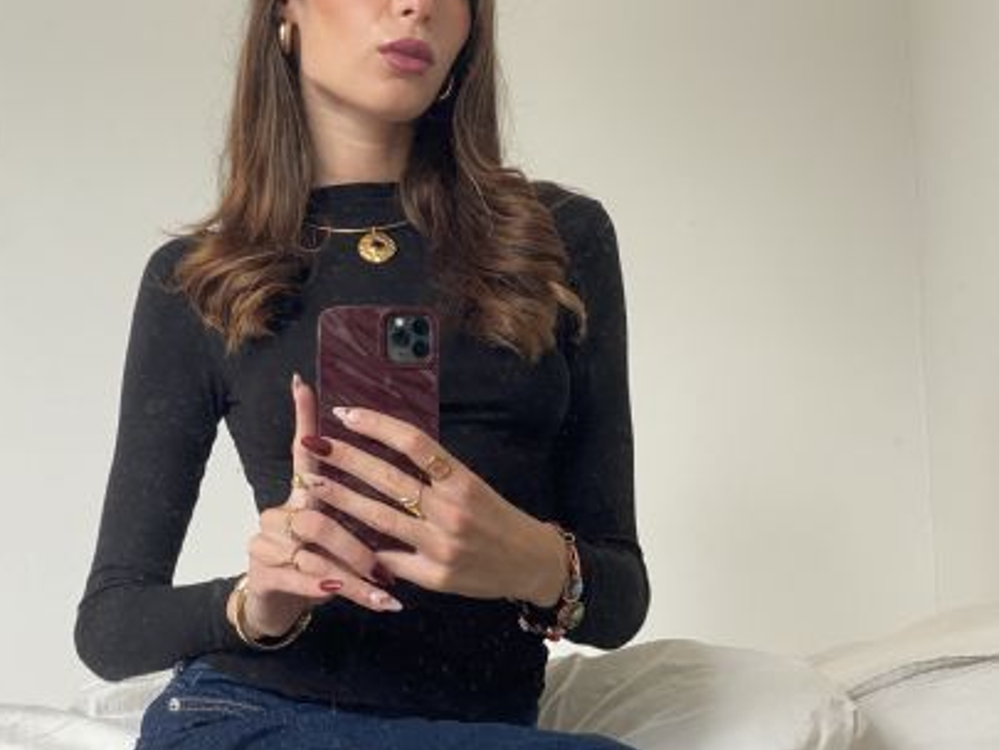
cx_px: 461
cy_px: 424
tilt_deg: -7.4
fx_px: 2223
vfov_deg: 19.1
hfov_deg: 25.3
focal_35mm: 77
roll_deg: +0.7
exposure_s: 1/122
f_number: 2
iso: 50
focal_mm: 6
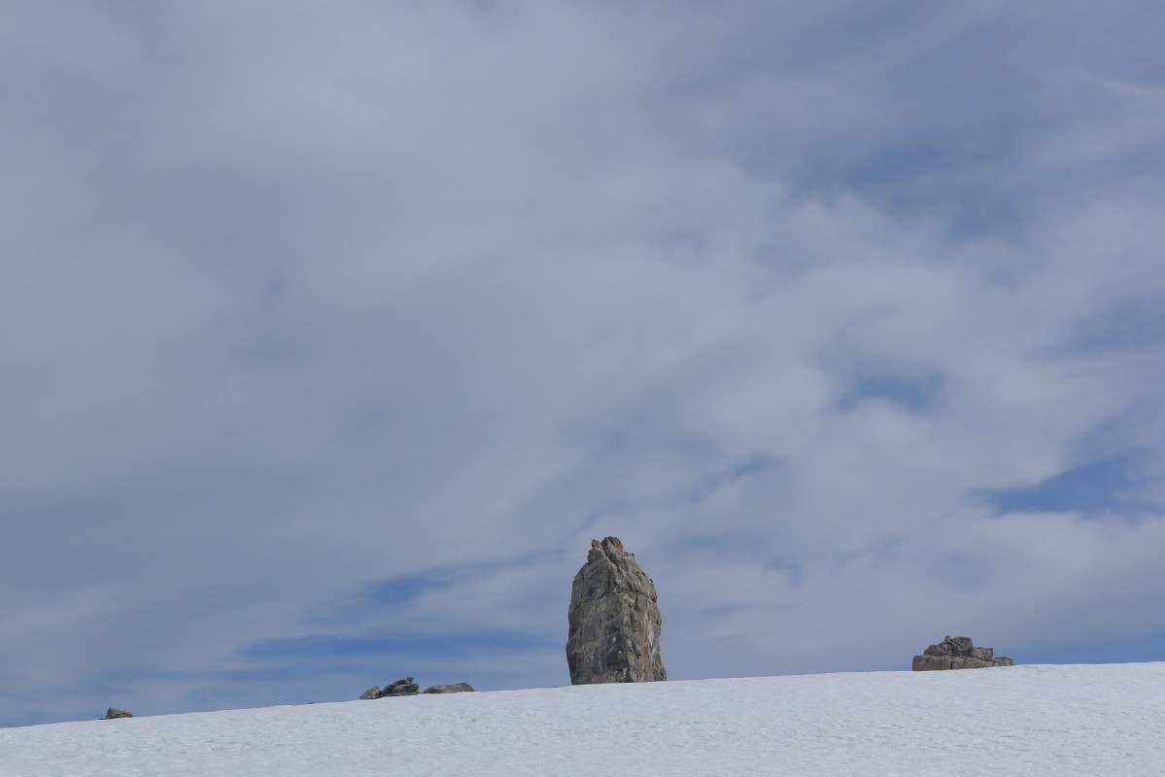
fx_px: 2104
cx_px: 582
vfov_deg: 20.9
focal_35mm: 65
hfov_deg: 31.0
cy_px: 388
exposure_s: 1/1000
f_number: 5.6
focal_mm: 13.9
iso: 80
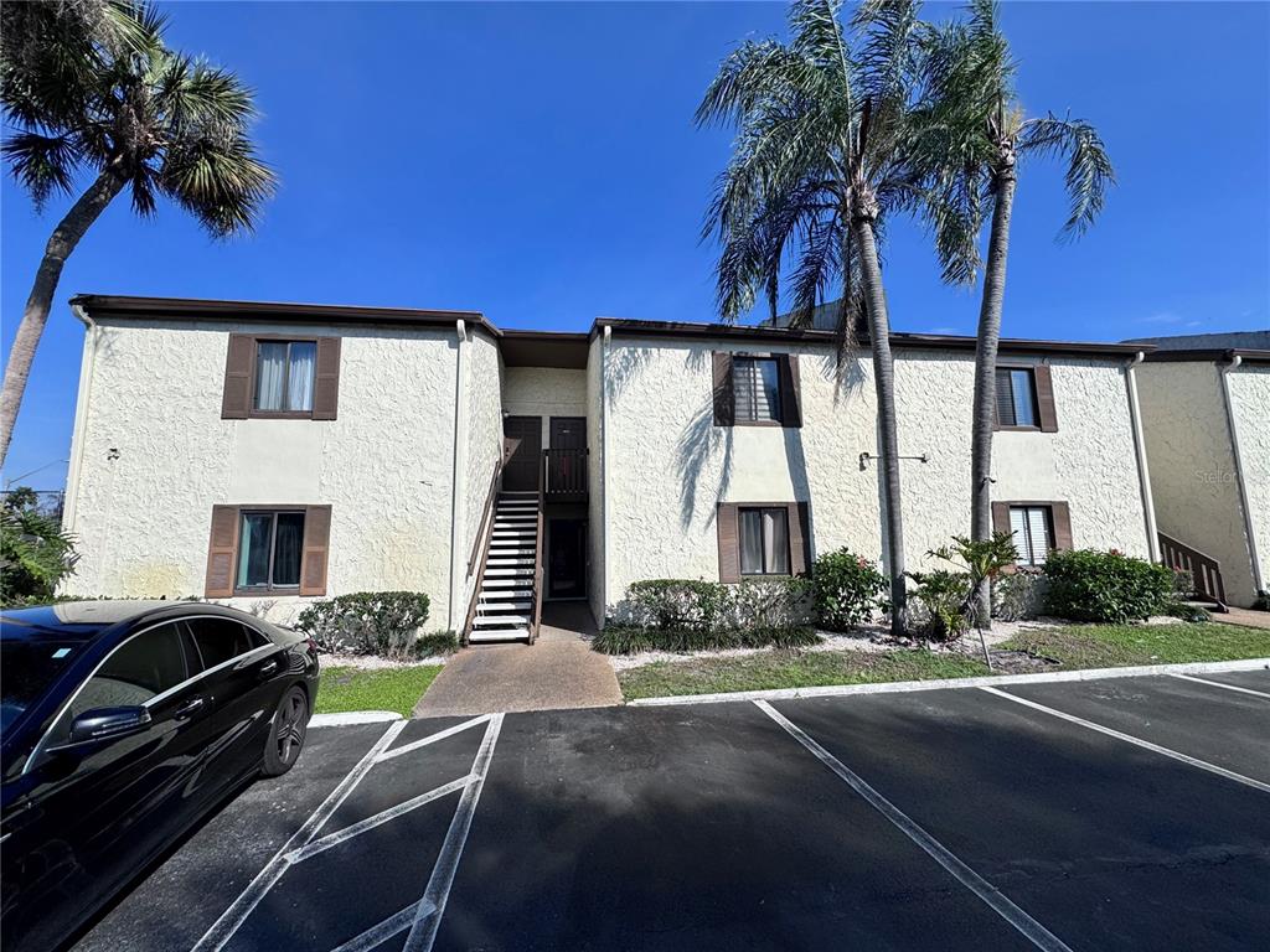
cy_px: 476
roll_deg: +0.7
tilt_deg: +8.5
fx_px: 514
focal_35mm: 14
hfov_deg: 102.1
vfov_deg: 85.7
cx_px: 635
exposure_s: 1/3906
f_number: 2.2
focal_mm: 2.22
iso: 40
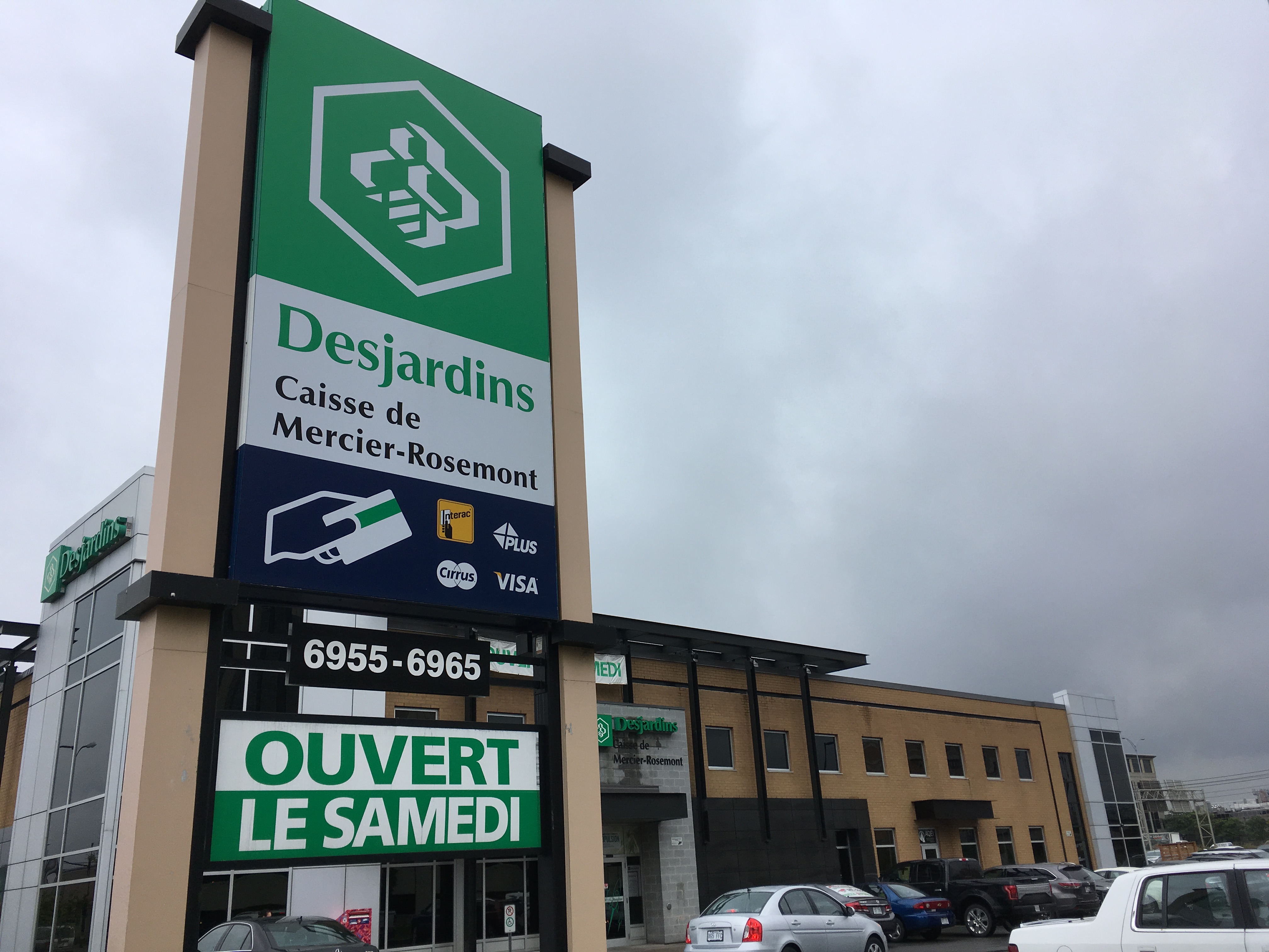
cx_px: 634
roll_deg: +1.8
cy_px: 476
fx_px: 1063
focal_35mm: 29
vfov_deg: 48.2
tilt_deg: +20.5
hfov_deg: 61.7
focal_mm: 4.15
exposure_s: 1/884
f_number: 2.2
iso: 25
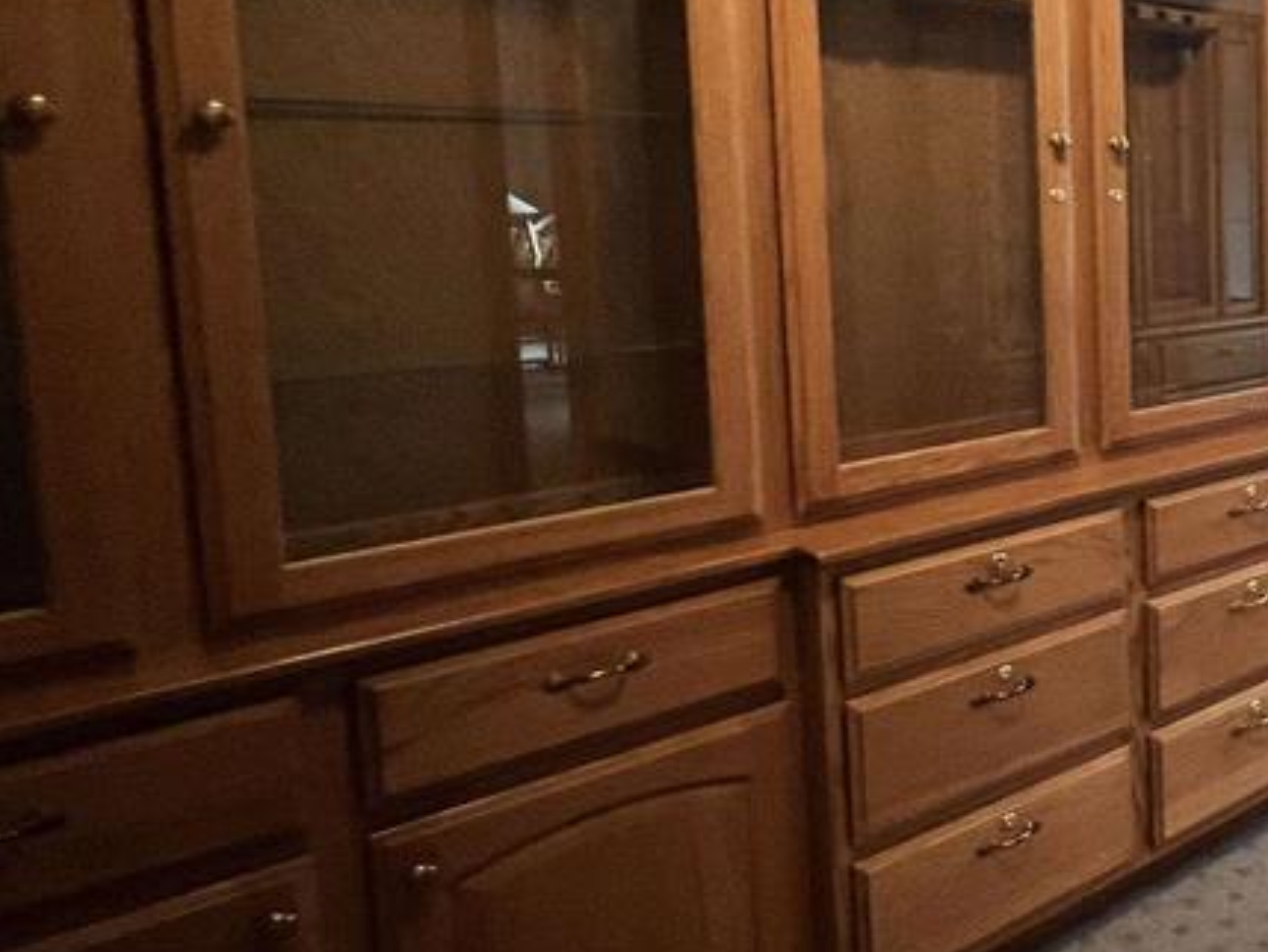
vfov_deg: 44.7
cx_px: 1507
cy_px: 302
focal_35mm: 31
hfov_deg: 41.1
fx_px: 1136
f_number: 1.8
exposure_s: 1/60
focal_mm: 1.57
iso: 400
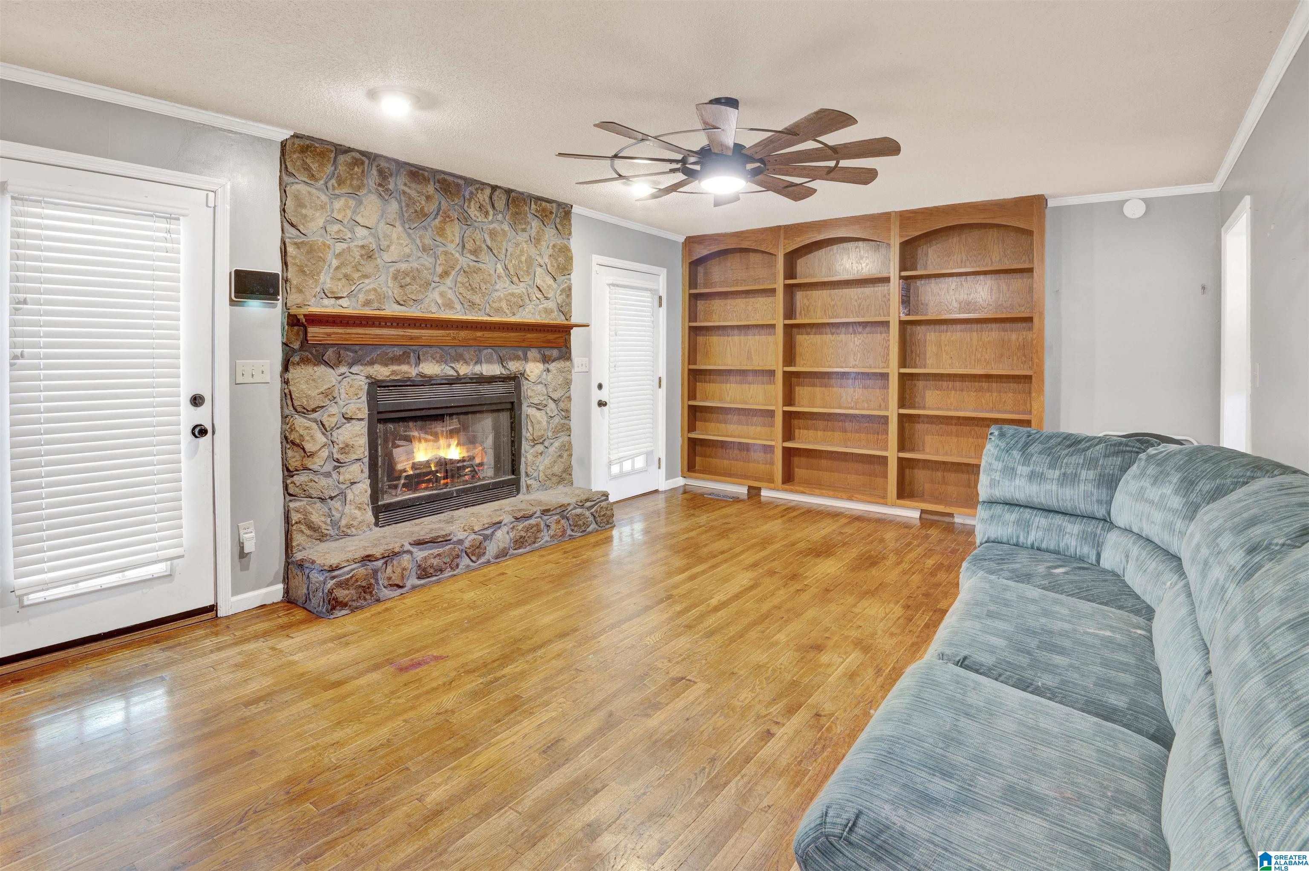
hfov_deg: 96.8
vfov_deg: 73.7
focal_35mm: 16
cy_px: 436
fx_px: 581
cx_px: 654
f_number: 11
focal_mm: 16
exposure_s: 1.6
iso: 320
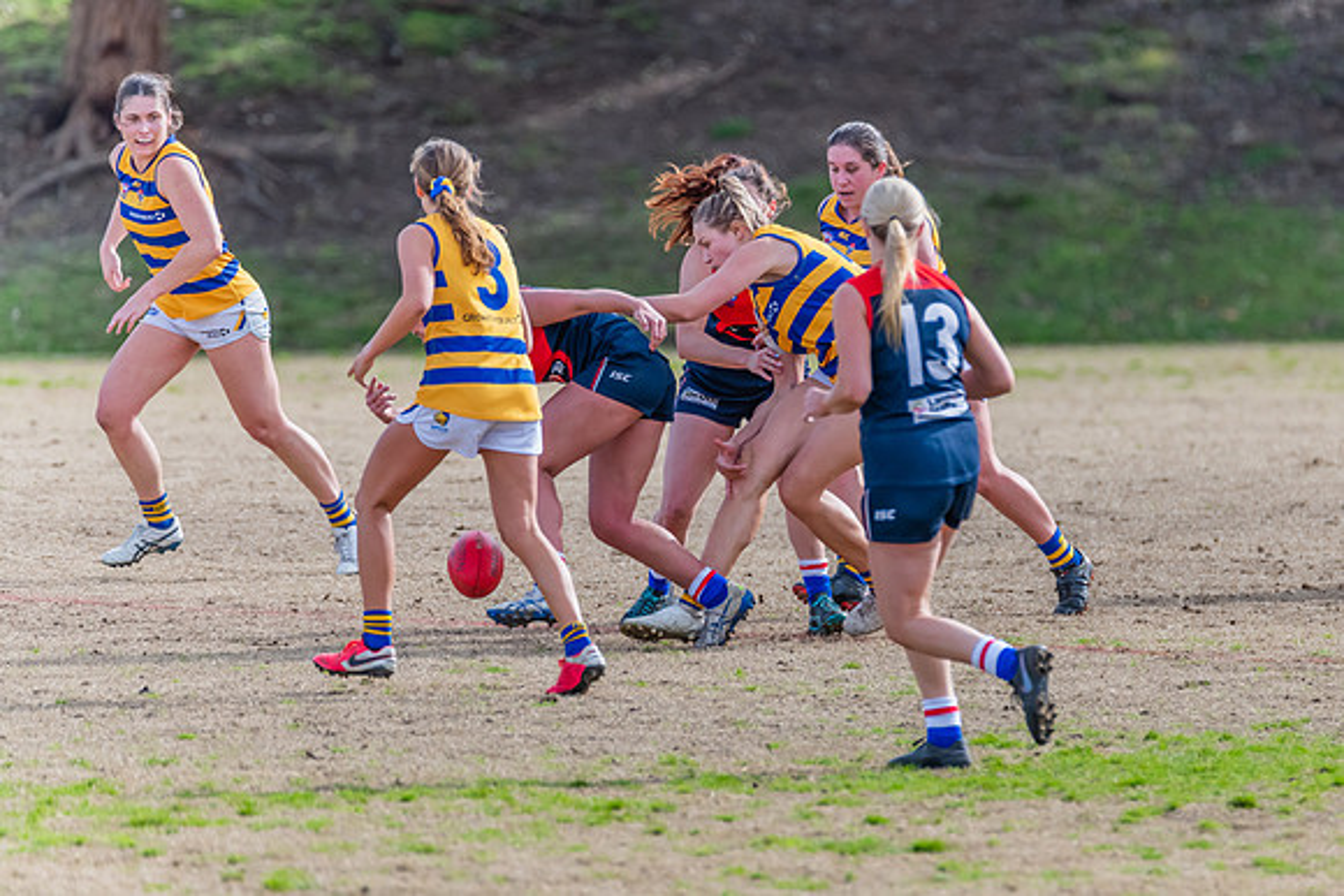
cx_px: 827
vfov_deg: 2.2
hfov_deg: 3.3
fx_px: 23026
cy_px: 494
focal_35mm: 617
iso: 900
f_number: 6.3
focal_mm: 500
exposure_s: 1/1600
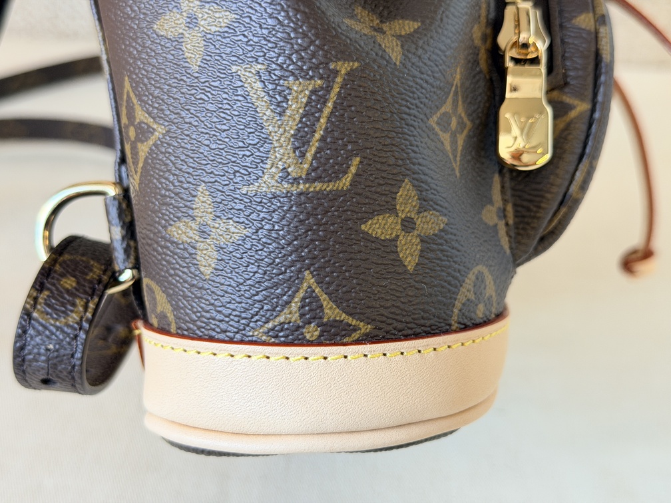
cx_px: 336
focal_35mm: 48
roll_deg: -1.8
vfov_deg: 30.3
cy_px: 252
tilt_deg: -32.1
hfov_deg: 39.7
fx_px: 930
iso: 100
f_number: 1.78
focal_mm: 6.76
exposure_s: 1/57
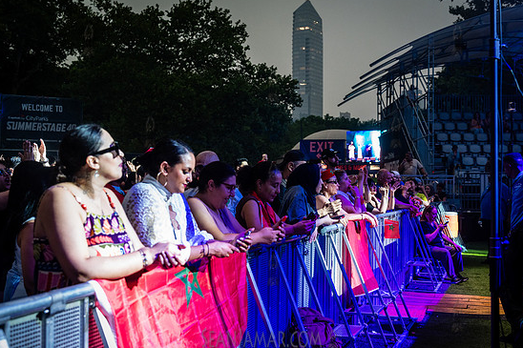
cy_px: 177
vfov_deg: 29.2
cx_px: 272
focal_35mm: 46
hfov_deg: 42.7
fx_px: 668
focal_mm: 43
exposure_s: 1/250
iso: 3200
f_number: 3.5
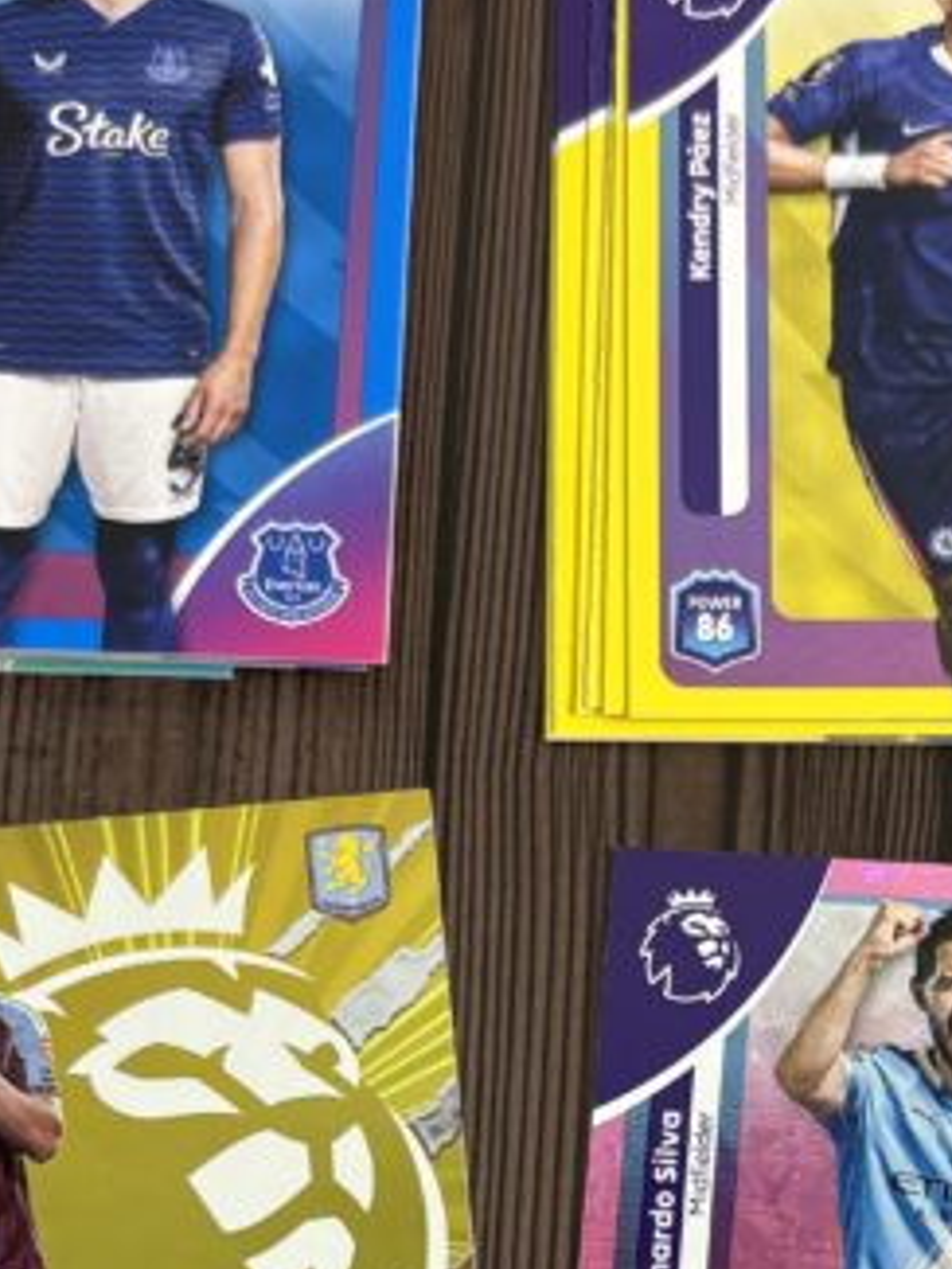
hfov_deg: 17.7
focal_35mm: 82
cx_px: 862
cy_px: 1413
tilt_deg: -80.3
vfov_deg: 22.4
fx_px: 3005
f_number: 1.6
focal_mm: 5.96
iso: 160
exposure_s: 1/60
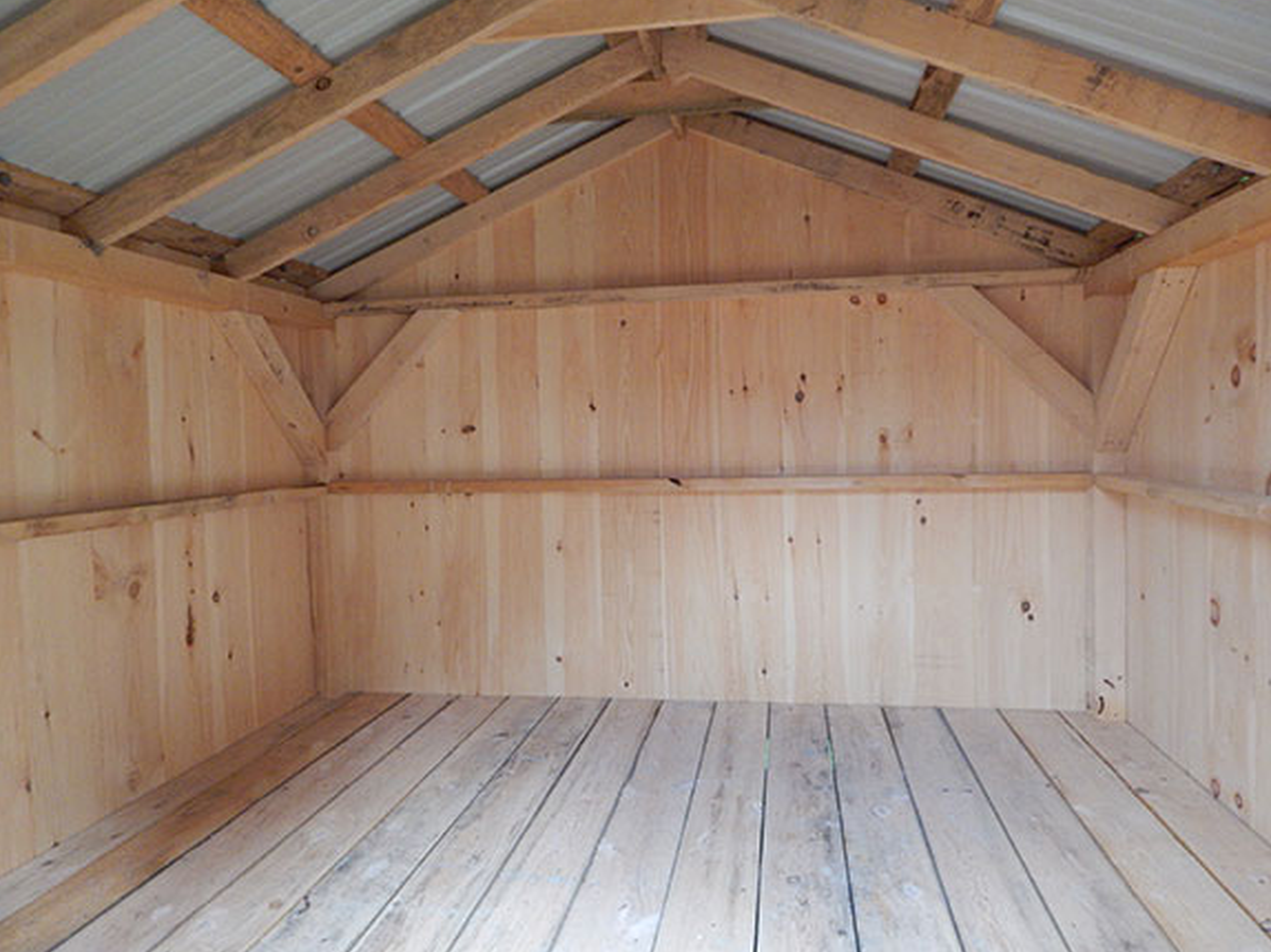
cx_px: 644
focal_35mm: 23
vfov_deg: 58.8
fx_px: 844
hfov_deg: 73.9
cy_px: 463
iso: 125
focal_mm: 4
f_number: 3
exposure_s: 1/40
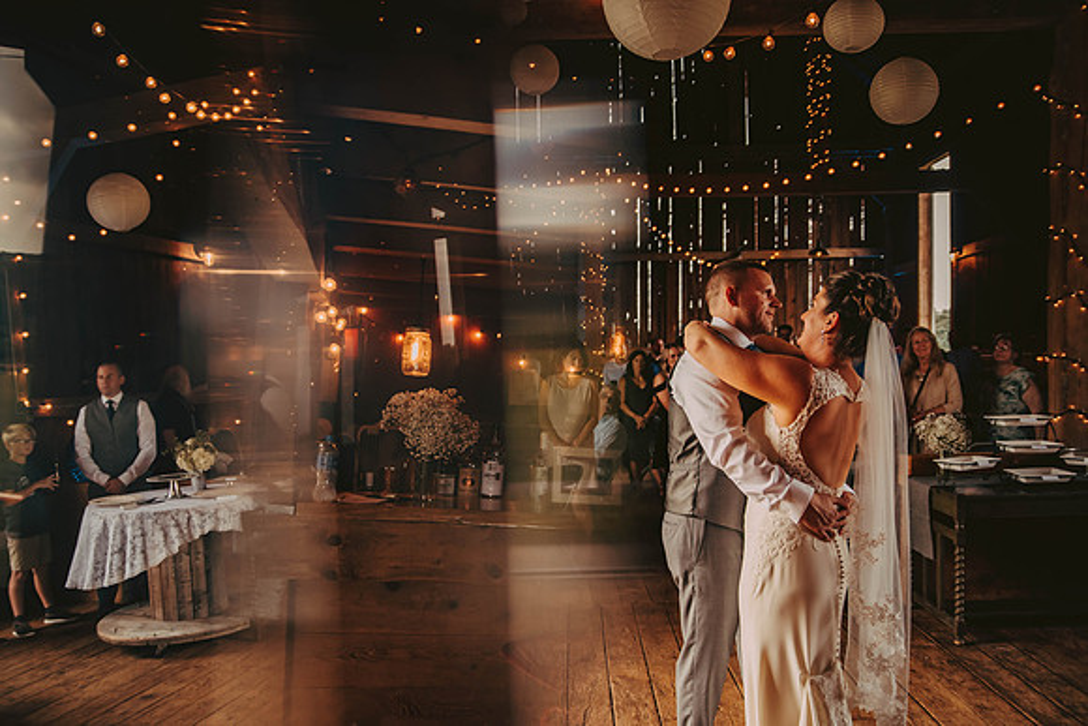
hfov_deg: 65.5
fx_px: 846
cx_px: 544
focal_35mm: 28
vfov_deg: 46.4
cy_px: 363
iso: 800
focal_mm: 28
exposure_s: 1/200
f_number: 2.8
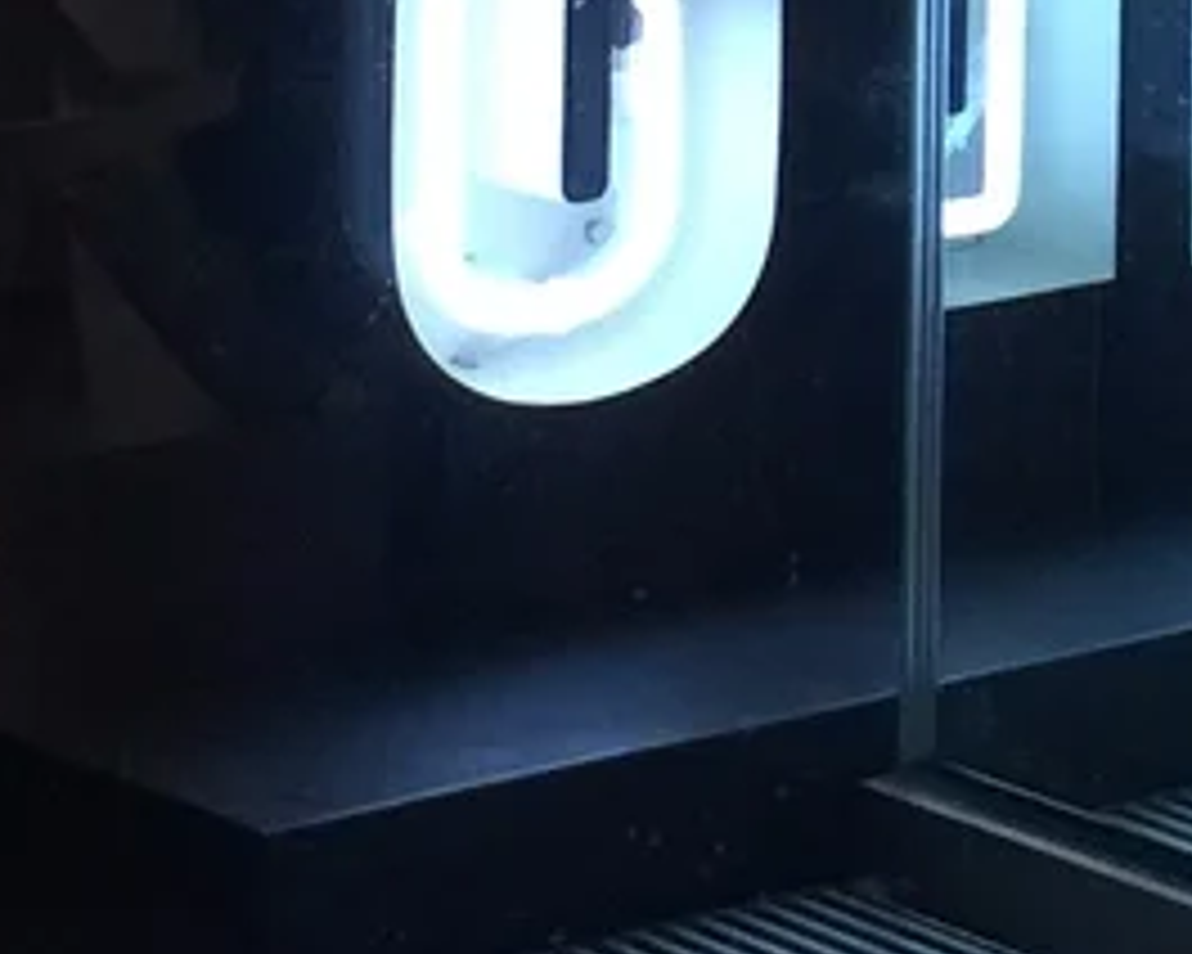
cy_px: -1066
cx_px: 1502
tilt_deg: -0.4
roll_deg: -0.8
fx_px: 6491
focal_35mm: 184
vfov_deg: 8.0
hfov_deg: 10.3
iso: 64
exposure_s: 1/33
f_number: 2.2
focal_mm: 4.15
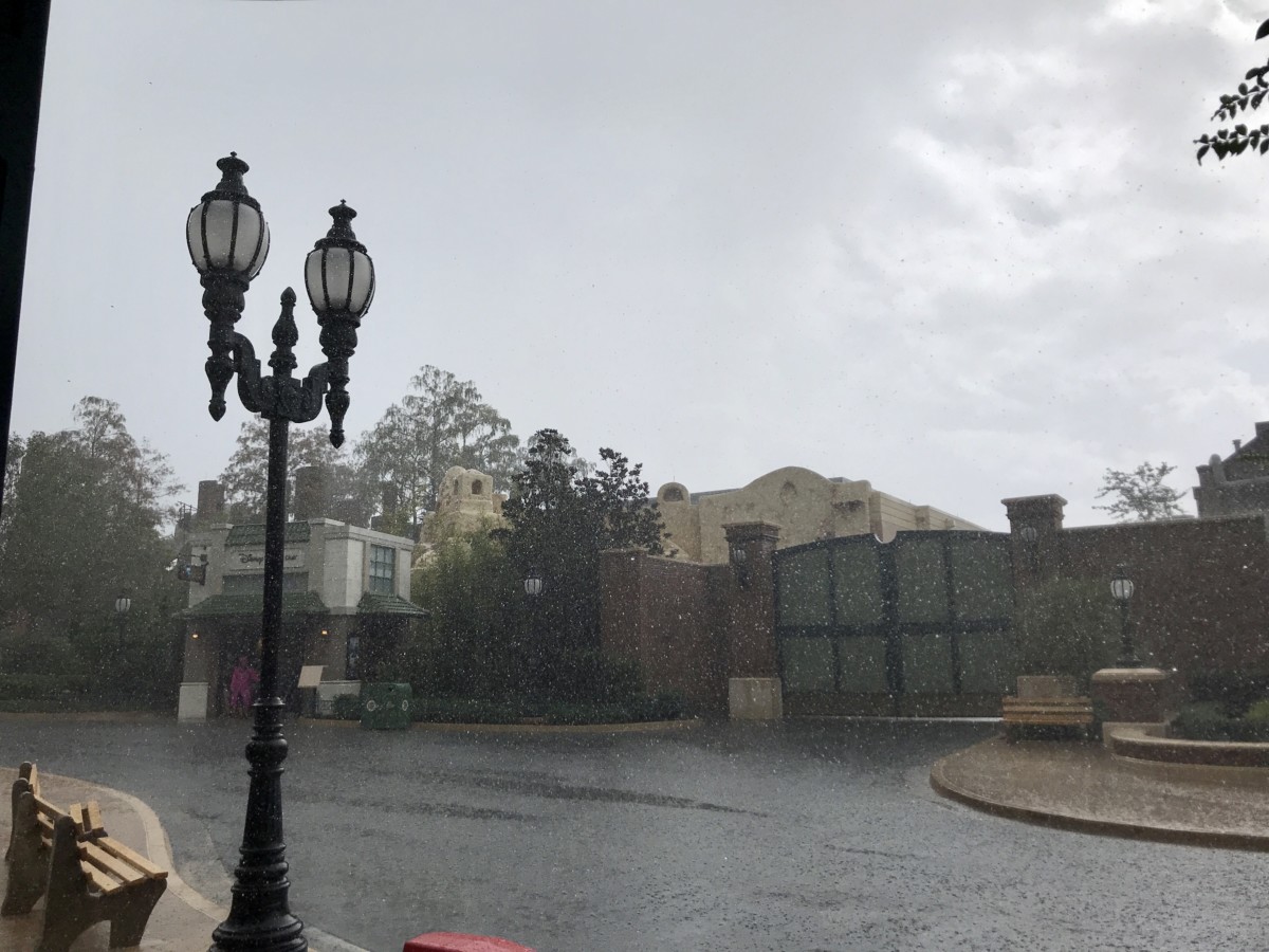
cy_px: 476
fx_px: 1026
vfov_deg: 49.7
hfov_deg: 63.4
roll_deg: +0.8
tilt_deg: +11.1
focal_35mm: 28
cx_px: 634
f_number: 1.8
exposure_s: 1/4000
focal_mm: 3.99
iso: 20
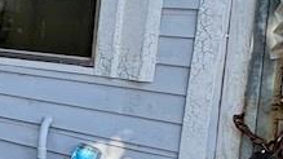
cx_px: -501
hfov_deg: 12.7
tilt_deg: -8.3
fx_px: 668
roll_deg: +0.4
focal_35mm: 89
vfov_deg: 13.6
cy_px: 54
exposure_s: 1/148
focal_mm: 2.22
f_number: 2.2
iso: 40
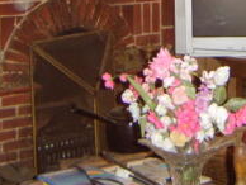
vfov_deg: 15.2
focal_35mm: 93
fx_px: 662
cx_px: 139
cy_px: -53
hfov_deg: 21.0
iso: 141
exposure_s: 1/30
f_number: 2.7
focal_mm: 8.13
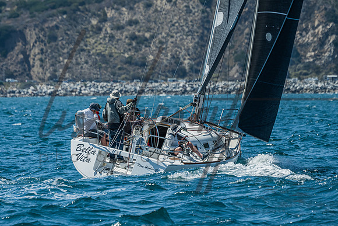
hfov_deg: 3.9
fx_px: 4973
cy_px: 117
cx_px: 116
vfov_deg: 2.6
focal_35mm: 530
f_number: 9
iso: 320
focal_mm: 400
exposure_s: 1/800
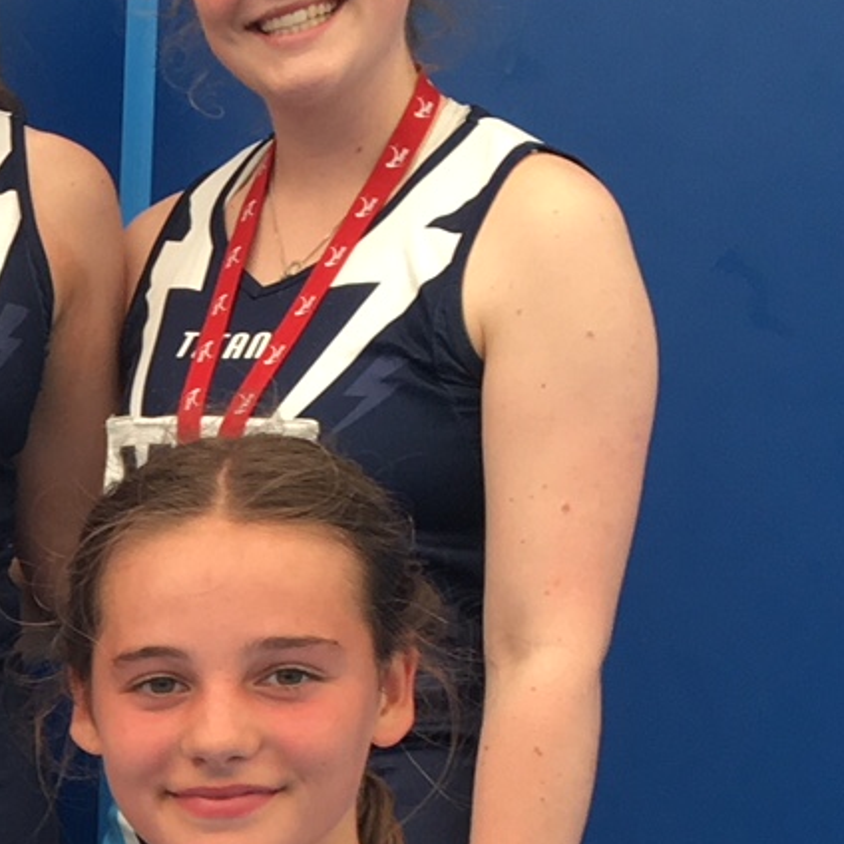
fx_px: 3365
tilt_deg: -7.9
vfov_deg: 13.9
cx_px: -677
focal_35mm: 122
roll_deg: +0.2
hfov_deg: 12.9
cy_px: 1029
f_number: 2.2
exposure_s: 1/50
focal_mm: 4.15
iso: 25
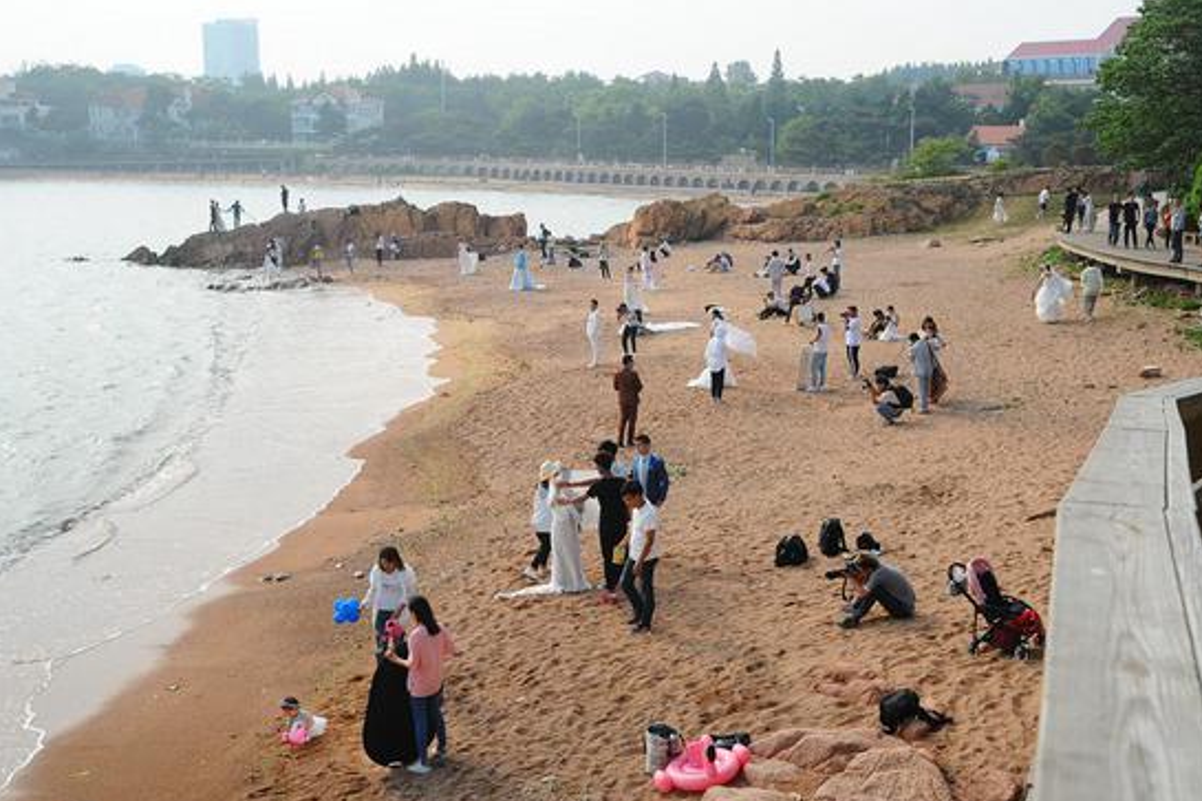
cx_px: 686
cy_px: 424
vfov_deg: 28.6
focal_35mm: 47
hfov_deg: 41.8
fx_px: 1569
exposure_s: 1/800
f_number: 5.6
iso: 250
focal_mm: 40
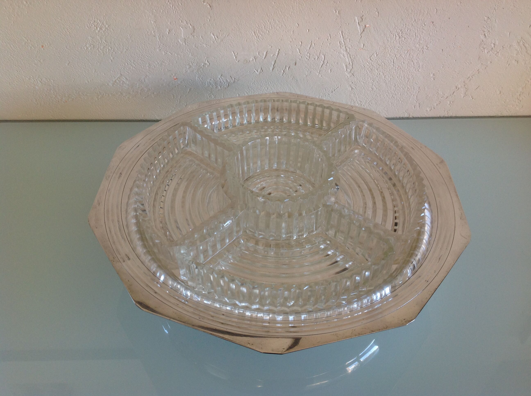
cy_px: 198
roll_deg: -1.7
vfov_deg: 40.6
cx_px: 266
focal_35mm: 35
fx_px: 536
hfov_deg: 52.7
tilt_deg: -43.2
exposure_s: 1/30
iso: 50
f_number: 2.4
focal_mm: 4.28
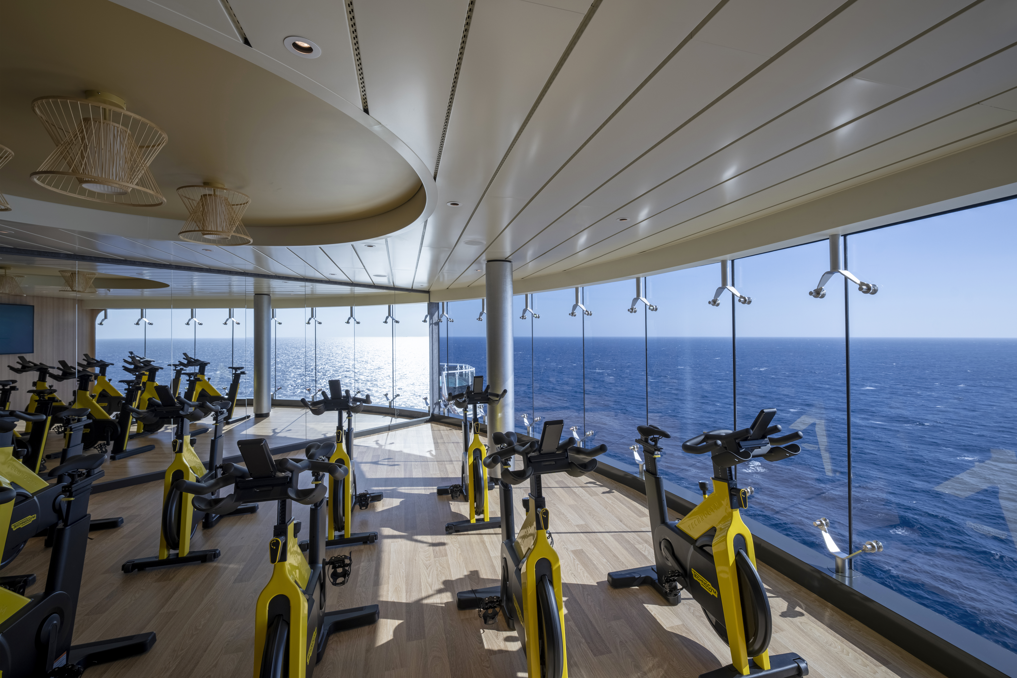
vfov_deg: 77.3
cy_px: 339
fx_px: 424
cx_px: 508
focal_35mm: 15
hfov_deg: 100.4
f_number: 9
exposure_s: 1/1600
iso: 640
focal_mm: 15
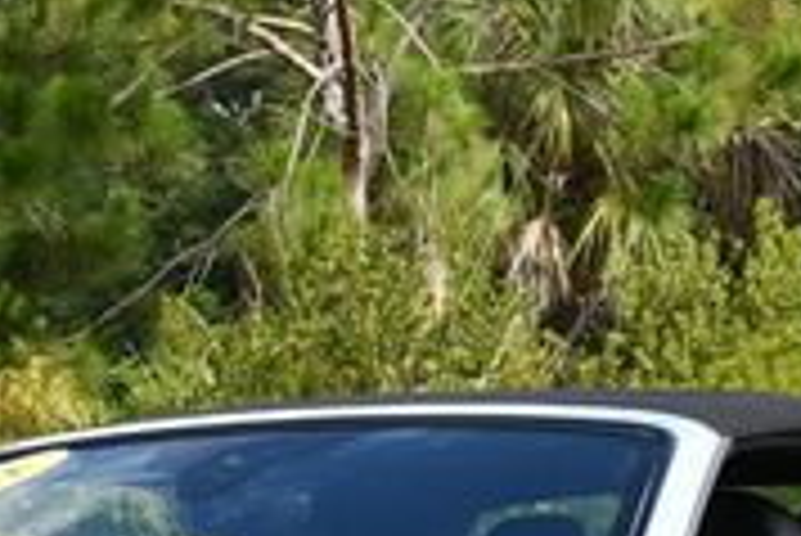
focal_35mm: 216
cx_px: 212
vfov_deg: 6.3
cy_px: 730
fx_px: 4810
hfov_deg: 9.5
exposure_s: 1/250
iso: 200
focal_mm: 30
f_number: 8
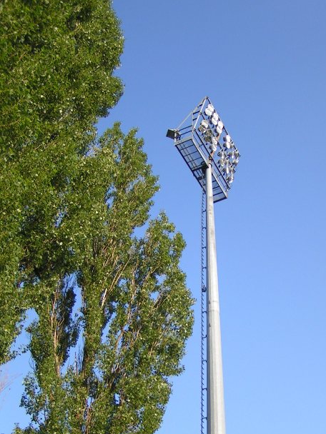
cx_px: 214
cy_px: 273
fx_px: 628
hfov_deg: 28.9
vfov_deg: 37.9
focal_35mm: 50
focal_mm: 5.8
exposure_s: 1/500
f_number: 2.8
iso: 50
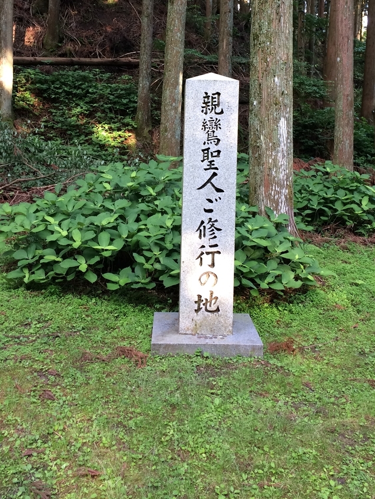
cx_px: 190
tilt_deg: -2.7
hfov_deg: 35.1
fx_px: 592
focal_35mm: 41
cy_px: 152
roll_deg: -1.9
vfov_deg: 44.8
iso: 40
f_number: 2.2
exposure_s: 1/30
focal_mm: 4.15
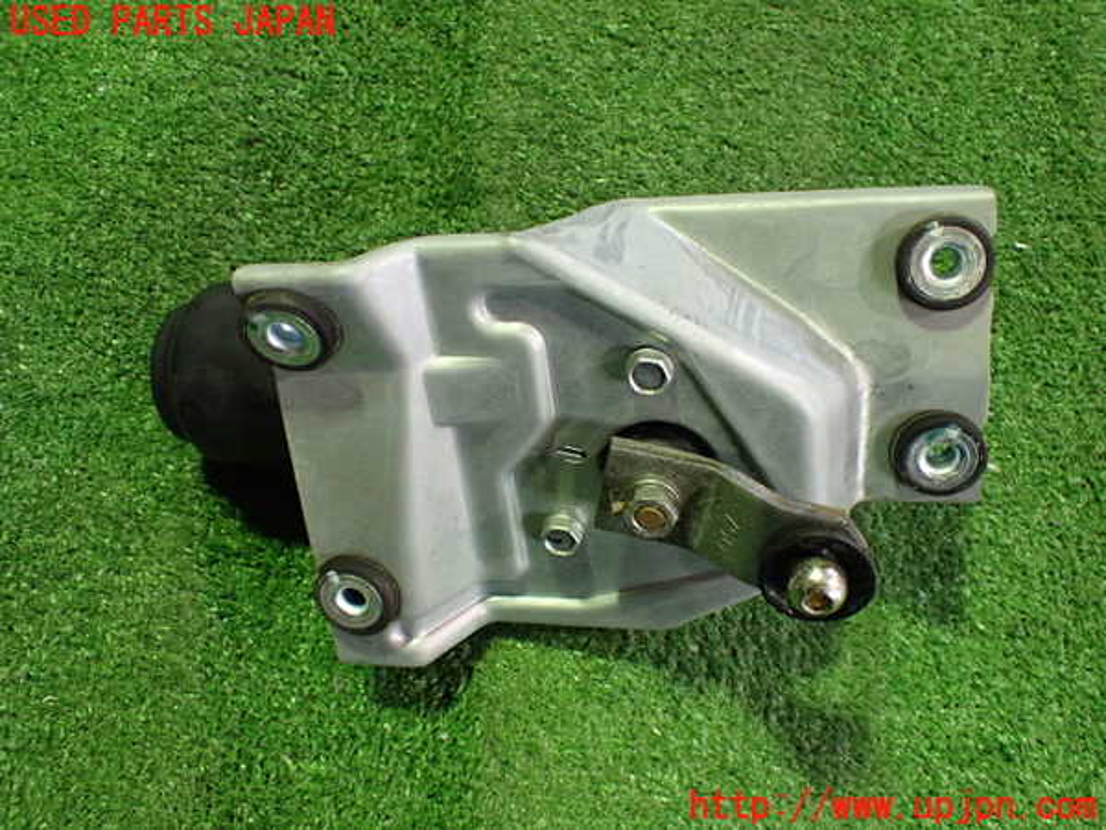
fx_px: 959
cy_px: 415
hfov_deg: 60.0
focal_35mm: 30
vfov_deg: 46.8
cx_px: 553
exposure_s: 1/30
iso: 800
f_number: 2.3
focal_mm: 5.4
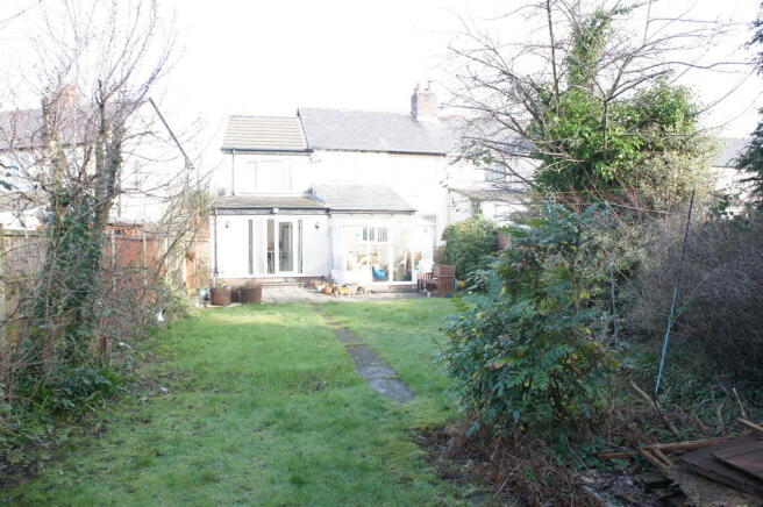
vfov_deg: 47.8
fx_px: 572
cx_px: 382
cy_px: 254
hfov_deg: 67.4
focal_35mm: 27
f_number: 5.6
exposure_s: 1/60
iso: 200
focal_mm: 18
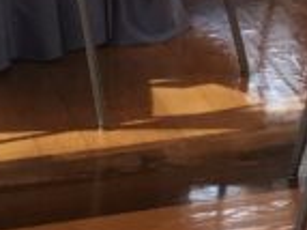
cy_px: -202
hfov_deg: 9.3
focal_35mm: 208
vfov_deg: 6.9
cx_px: 412
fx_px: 1843
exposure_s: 1/30
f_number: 2.2
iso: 25
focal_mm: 4.15
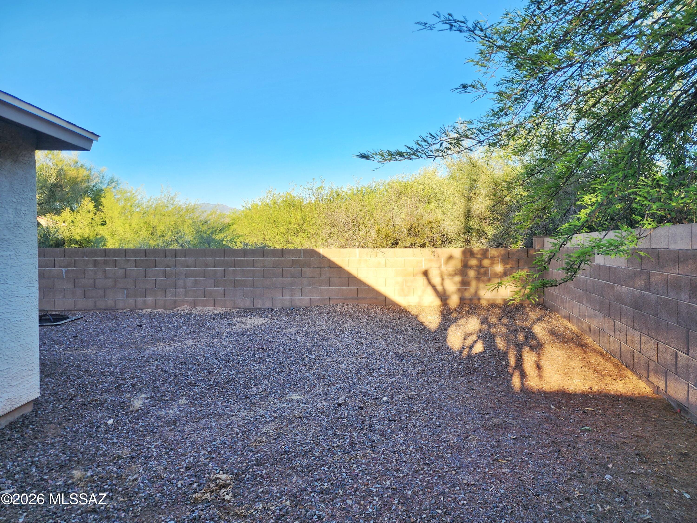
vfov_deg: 58.9
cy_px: 262
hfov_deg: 73.9
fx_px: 463
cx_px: 348
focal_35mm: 23
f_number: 1.8
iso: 12
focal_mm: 6.4
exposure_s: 1/260
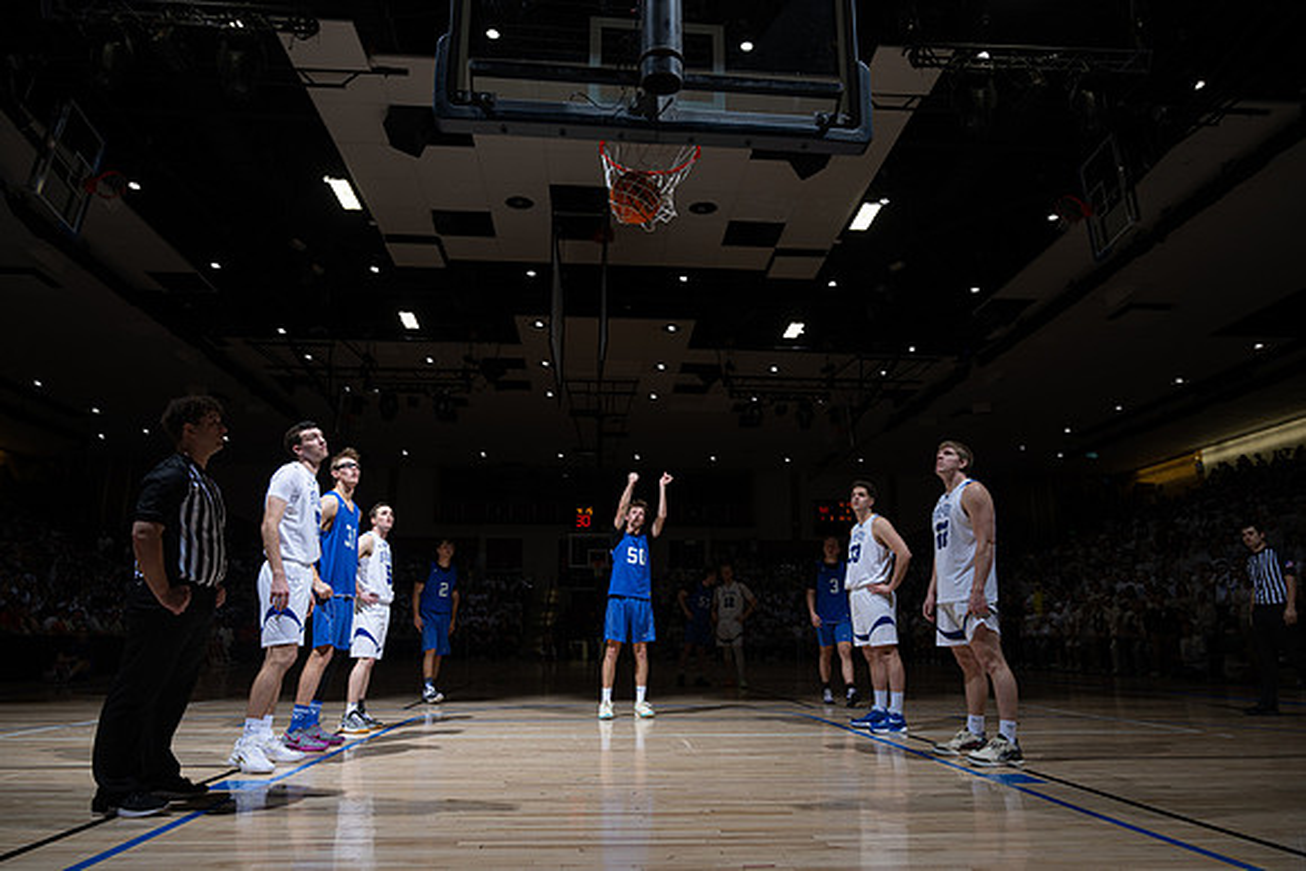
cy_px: 435
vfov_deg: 49.9
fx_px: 936
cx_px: 659
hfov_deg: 69.8
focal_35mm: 26
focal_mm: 25.5
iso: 100
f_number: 6.3
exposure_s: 1/60
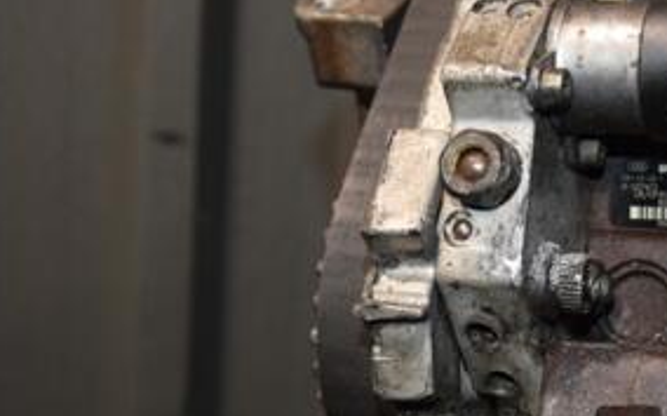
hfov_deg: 24.2
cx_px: 543
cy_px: 259
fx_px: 1526
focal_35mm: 84
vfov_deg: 15.5
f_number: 5
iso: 800
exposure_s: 1/60
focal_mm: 26
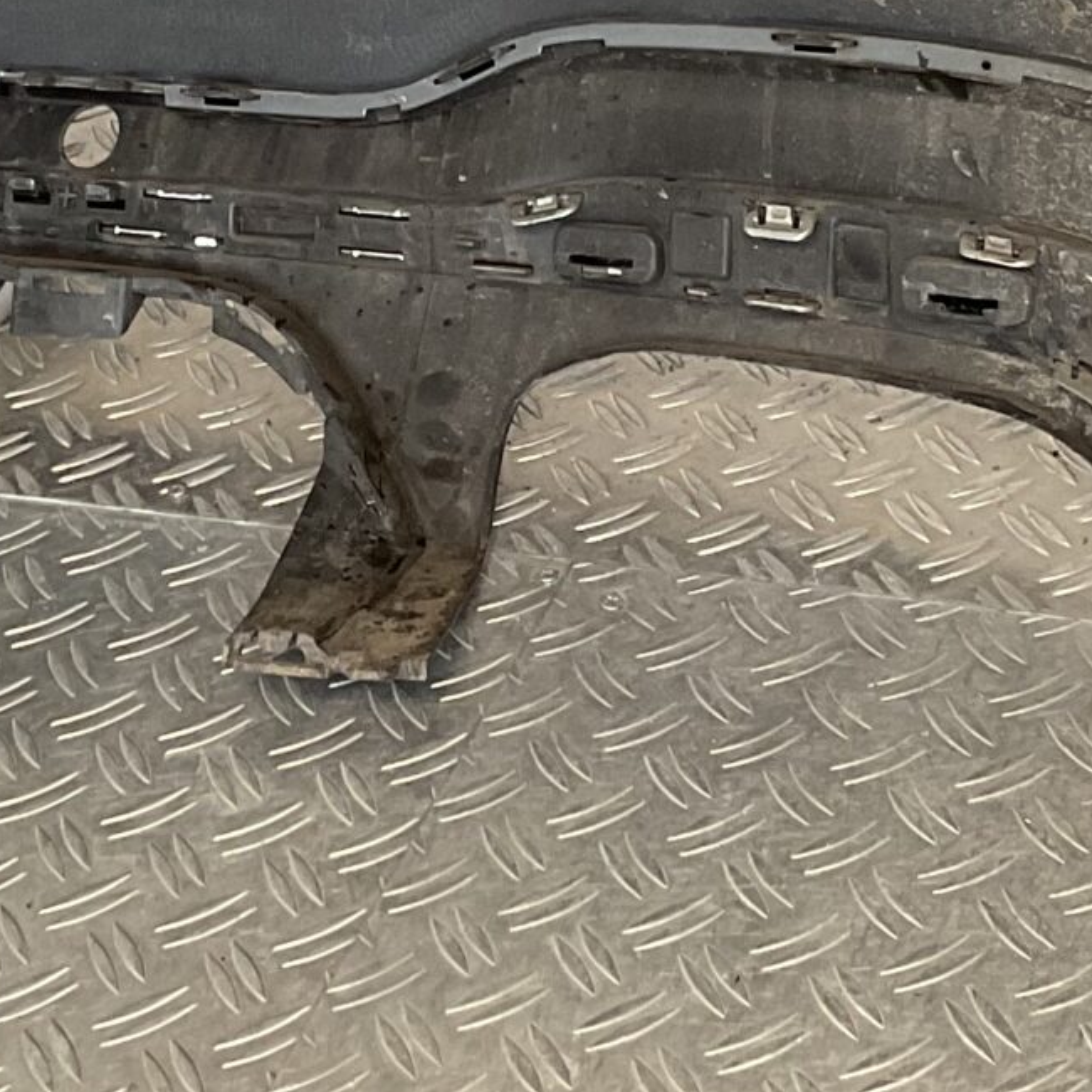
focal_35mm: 101
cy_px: 113
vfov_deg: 17.0
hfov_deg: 17.2
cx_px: 650
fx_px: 3605
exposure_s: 1/60
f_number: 1.8
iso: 50
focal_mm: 3
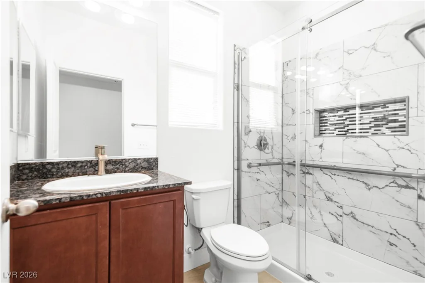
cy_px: 142
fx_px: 189
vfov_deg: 73.7
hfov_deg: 96.8
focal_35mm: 16
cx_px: 212
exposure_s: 1/60
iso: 640
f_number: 6.3
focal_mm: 16
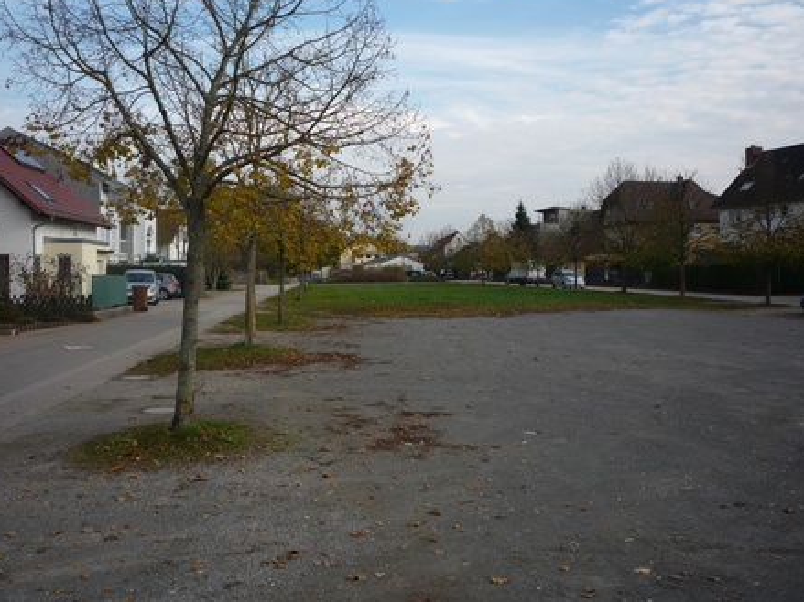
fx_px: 813
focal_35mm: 35
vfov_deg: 40.6
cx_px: 375
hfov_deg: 52.6
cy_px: 274
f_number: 4
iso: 100
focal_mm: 5.2
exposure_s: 1/400
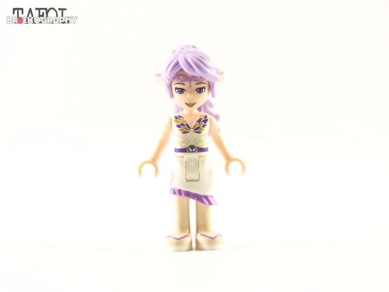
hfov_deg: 16.8
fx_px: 1315
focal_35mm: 117
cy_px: 146
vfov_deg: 12.7
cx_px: 194
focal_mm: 19.4
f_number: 3.6
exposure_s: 1/60
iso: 400
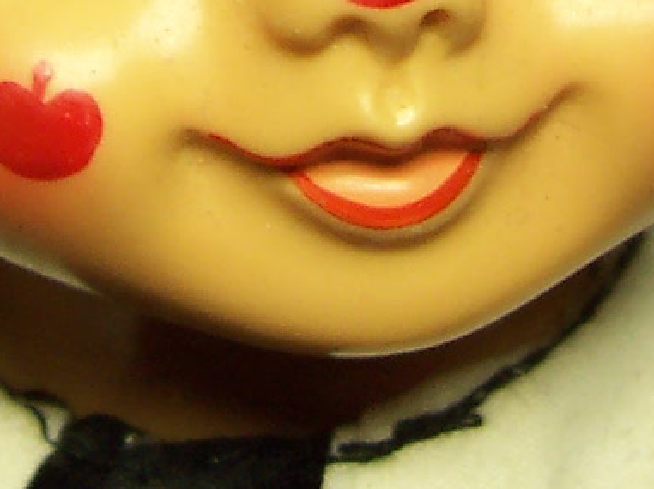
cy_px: -391
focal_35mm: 161
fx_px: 3039
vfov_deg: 8.8
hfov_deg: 12.3
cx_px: 397
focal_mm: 5.6
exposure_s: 1/60
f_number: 2.8
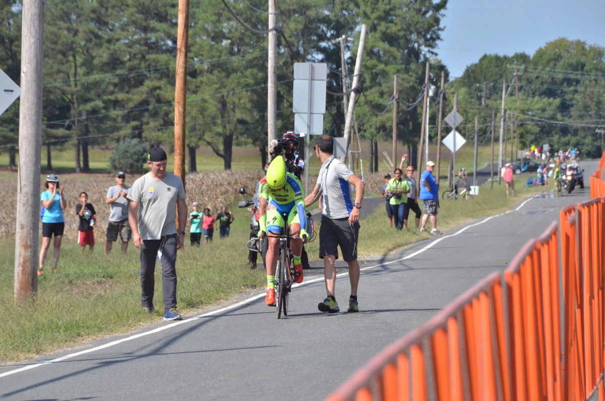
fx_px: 5032
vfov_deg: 4.6
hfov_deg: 6.9
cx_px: 302
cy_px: 200
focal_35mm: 300
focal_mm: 200
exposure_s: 1/6400
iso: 3200
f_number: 10
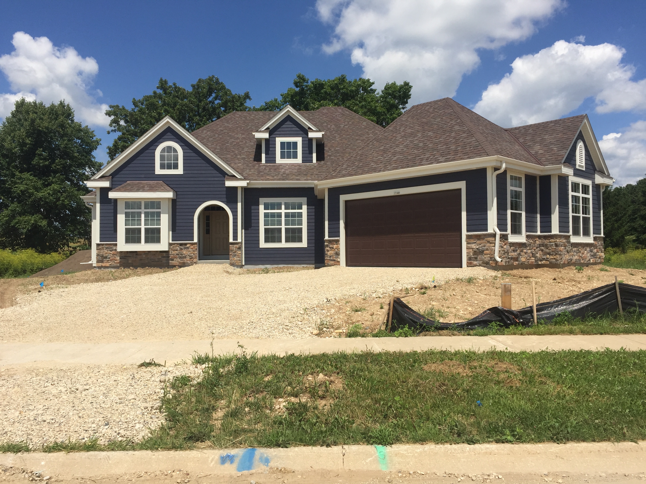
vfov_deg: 48.2
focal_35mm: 29
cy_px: 242
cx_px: 323
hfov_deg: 61.7
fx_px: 541
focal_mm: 4.15
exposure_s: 1/3049
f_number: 2.2
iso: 32
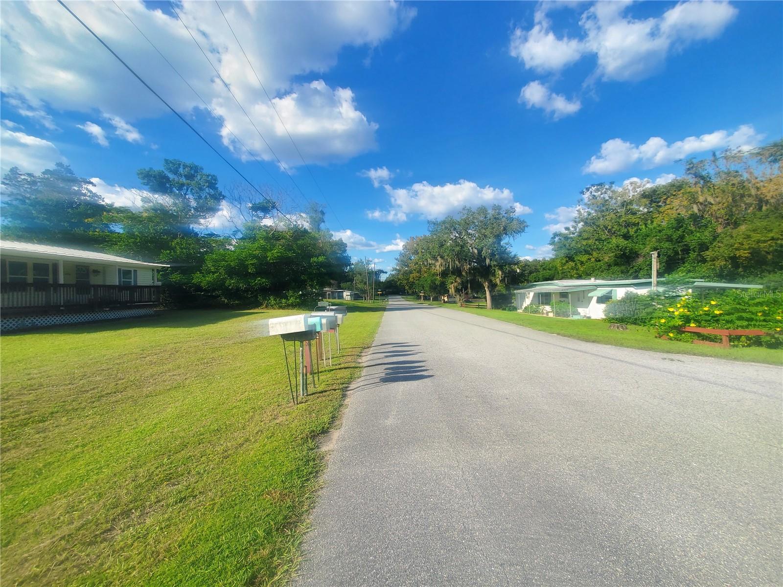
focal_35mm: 13
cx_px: 392
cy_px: 294
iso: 50
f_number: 2.2
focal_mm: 1.8
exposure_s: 1/575
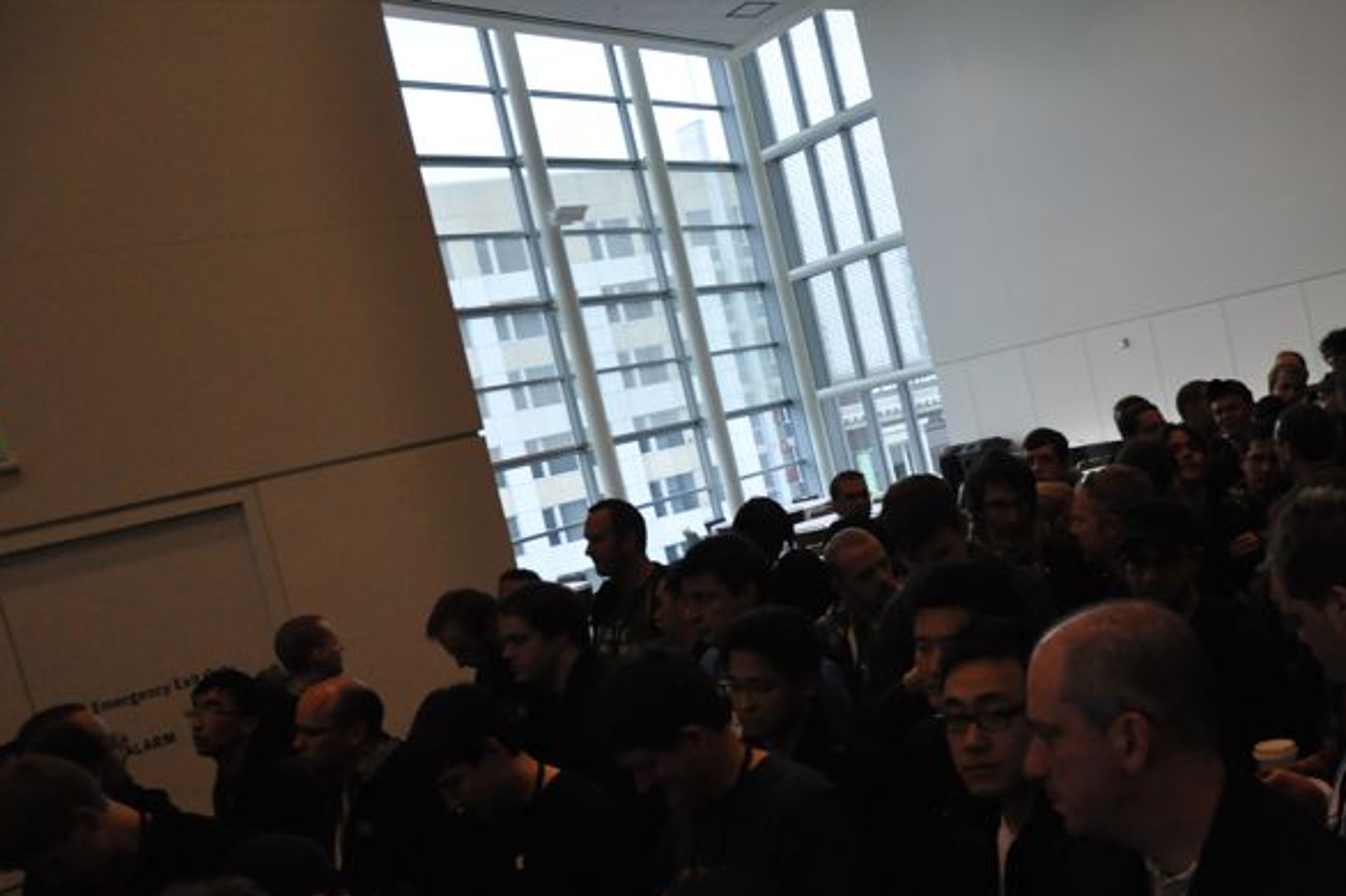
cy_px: 569
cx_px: 845
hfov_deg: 53.8
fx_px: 1308
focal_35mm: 35
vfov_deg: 37.5
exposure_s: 1/640
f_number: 4
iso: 1600
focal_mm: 18
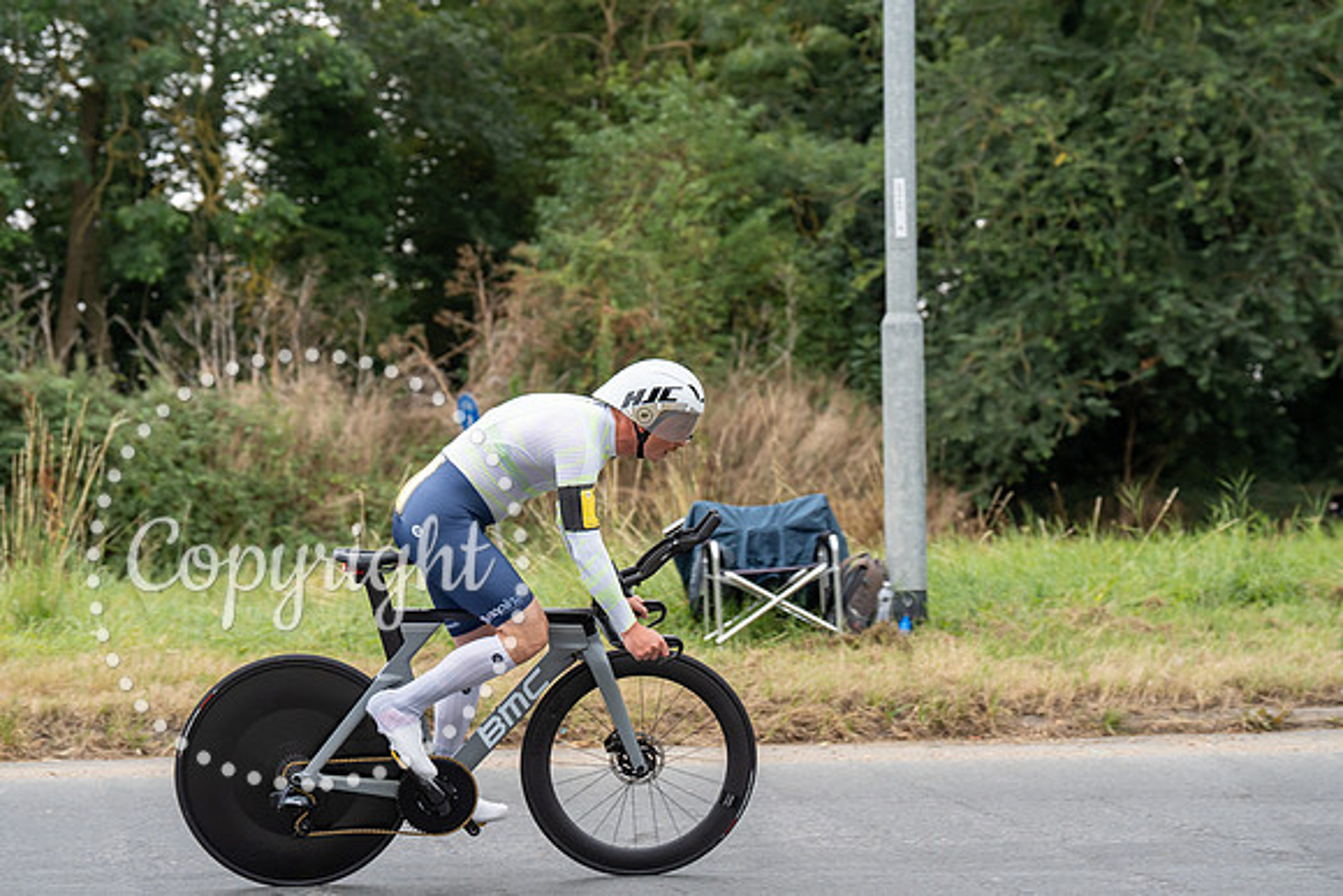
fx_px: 3582
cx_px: 672
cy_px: 448
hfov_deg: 21.2
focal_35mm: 96
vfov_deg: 14.3
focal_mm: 96
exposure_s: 1/1000
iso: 640
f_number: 4.5
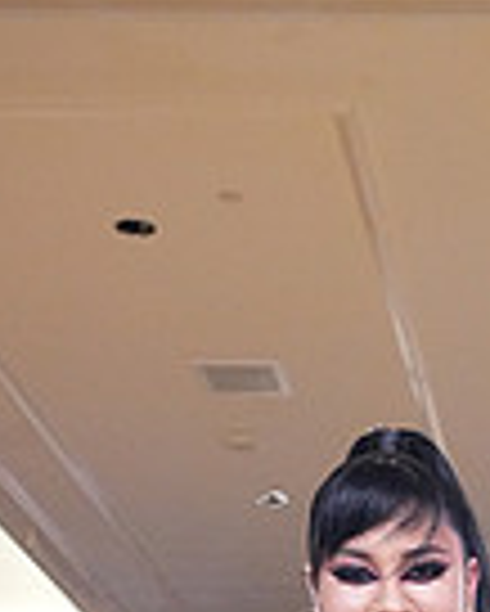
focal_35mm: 124
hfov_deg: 11.8
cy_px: 1148
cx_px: 789
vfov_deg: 13.6
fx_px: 2245
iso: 5000
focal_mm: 31
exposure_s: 1/200
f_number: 6.3
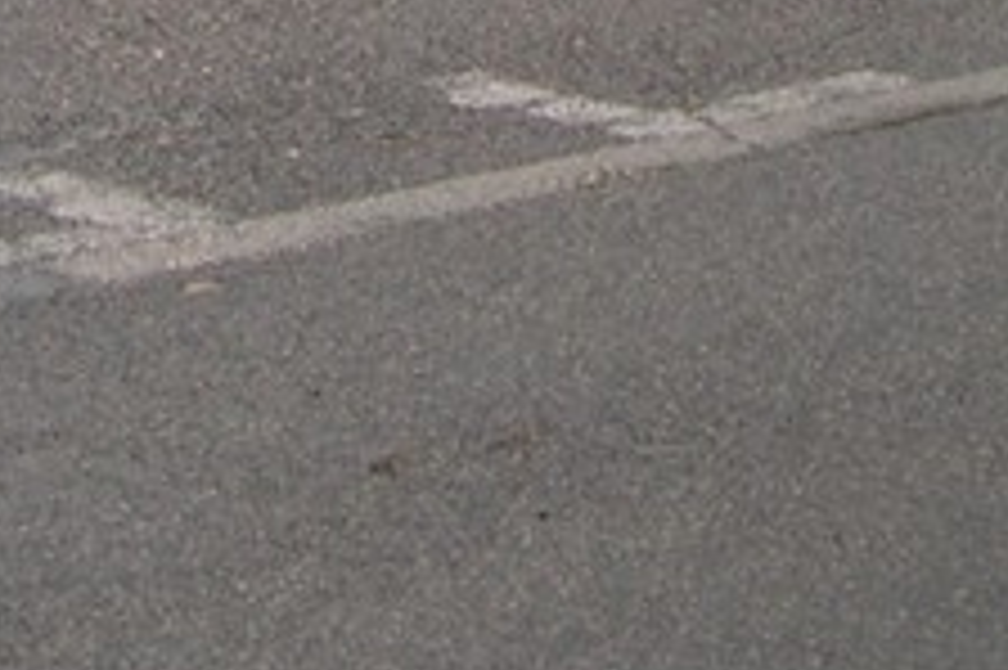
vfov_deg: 7.2
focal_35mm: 181
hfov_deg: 11.3
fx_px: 5064
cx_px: 126
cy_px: -872
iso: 100
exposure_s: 1/224
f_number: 2.8
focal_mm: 8
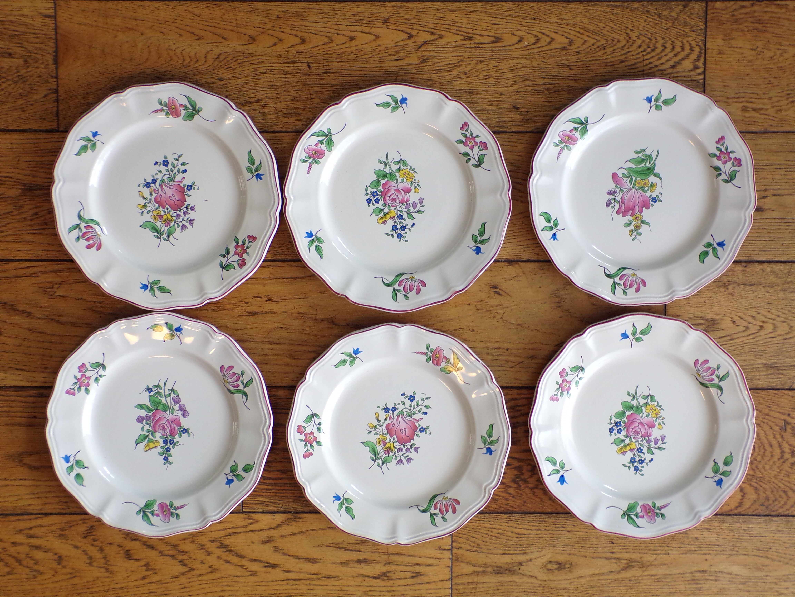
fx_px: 1125
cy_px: 298
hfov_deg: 38.9
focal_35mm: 49
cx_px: 398
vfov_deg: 29.7
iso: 200
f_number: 3.5
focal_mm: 8.7
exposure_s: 1/34
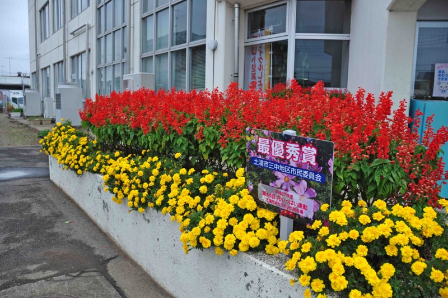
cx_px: 224
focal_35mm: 27
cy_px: 149
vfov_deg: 47.8
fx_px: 336
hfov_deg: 67.5
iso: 100
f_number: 3.5
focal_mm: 18
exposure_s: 1/500
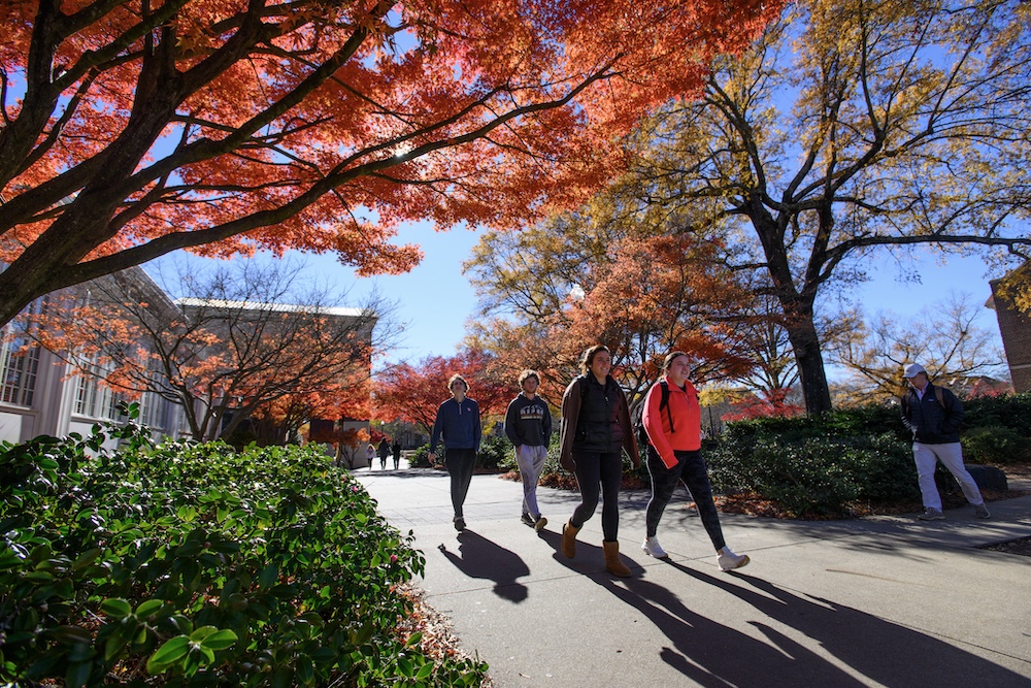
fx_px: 487
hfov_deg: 93.3
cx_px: 516
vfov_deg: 70.5
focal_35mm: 17
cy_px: 344
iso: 400
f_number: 5.6
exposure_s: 1/1250
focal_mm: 17
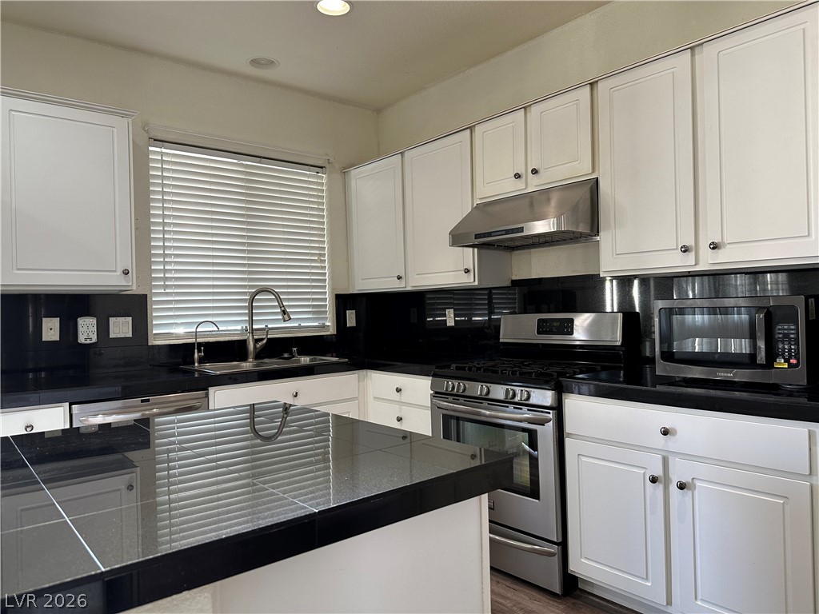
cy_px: 307
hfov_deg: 71.6
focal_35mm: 24
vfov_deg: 56.8
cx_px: 410
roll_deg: +1.3
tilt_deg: -0.8
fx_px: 568
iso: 125
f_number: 1.78
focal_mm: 6.86
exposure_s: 1/60
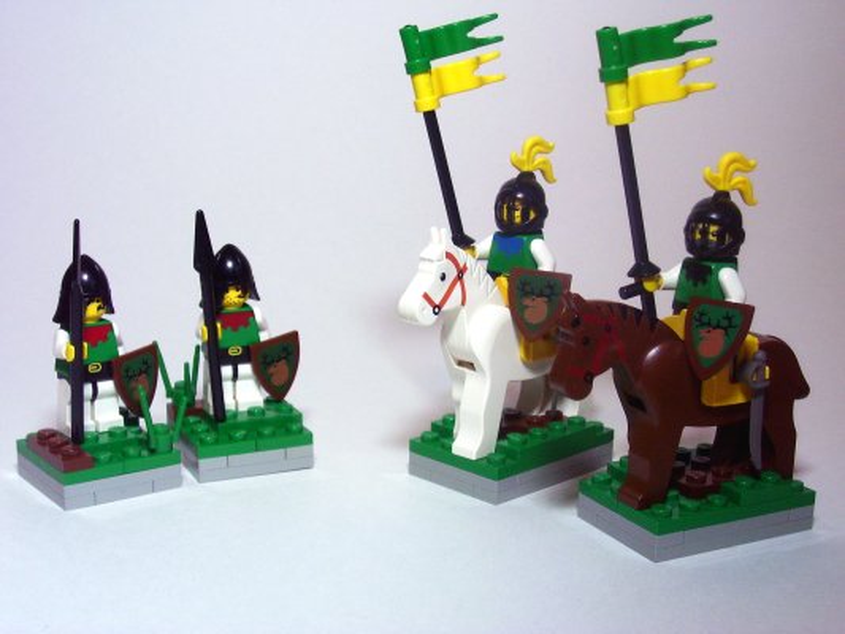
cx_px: 422
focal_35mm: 53
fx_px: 1294
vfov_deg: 27.5
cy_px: 317
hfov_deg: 36.2
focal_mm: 8.6
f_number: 3.4
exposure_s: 1/45
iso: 160
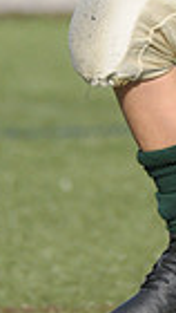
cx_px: 271
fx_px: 17737
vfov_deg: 1.0
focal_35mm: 2143
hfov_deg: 0.6
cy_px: -268
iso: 640
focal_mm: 330
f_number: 4
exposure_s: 1/4000
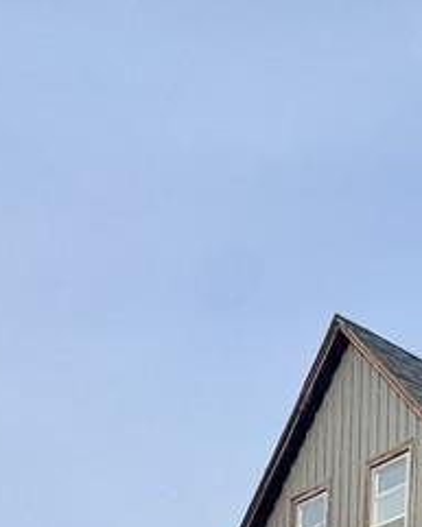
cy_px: 800
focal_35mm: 58
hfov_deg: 21.2
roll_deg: -0.9
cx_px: 667
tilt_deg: +2.4
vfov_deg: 24.7
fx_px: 905
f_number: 2.2
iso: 50
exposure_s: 1/1567
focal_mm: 2.22
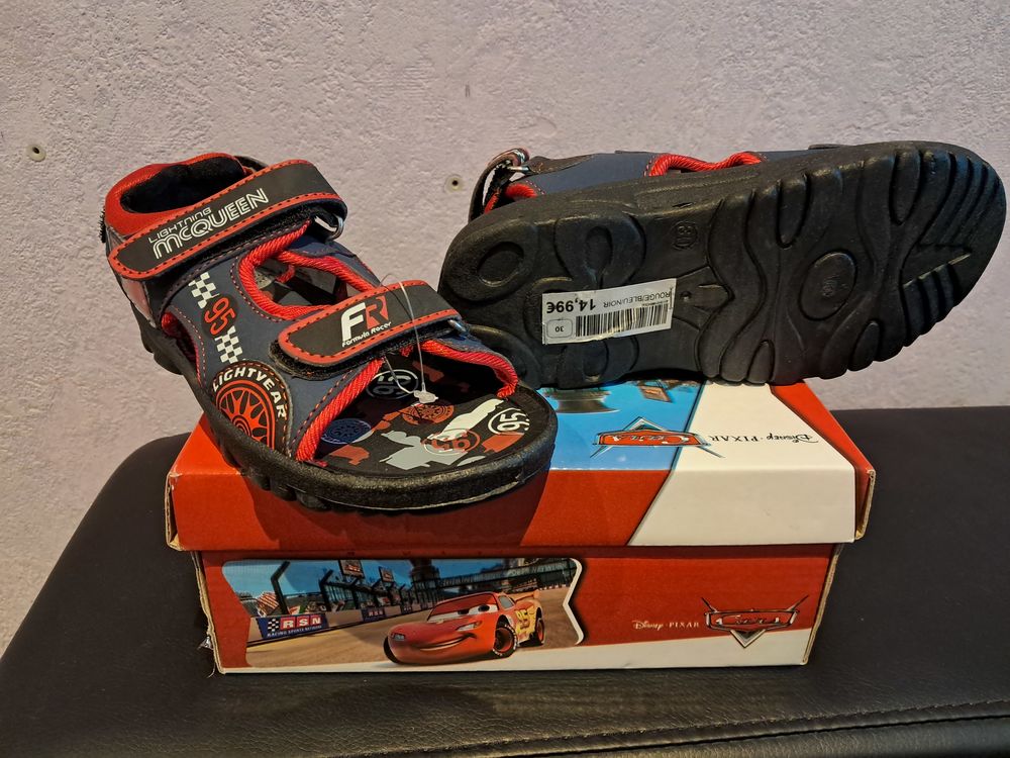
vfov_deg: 51.4
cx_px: 505
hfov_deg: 65.3
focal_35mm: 27
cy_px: 379
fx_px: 788
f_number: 1.8
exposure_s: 1/33
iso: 640
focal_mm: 4
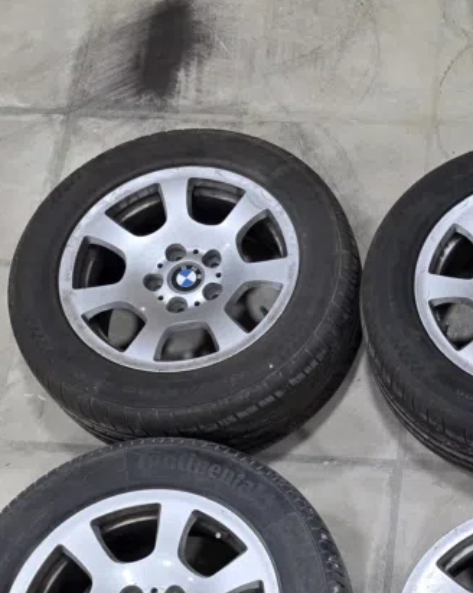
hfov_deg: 26.3
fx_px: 981
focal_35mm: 56
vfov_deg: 33.0
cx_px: 417
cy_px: 440
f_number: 1.7
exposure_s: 1/100
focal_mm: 6.3
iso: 125
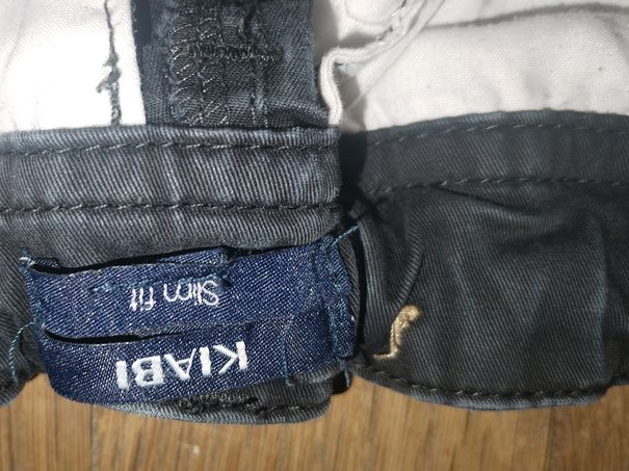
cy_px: 235
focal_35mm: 43
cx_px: 228
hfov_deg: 43.5
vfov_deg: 33.6
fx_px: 781
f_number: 1.8
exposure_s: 1/50
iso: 179
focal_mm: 4.75
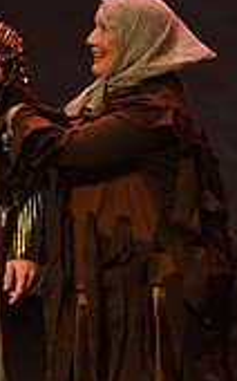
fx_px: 2516
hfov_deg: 5.4
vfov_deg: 8.6
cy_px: 266
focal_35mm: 243
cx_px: -45
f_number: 3.5
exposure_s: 1/160
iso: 1250
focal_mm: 70
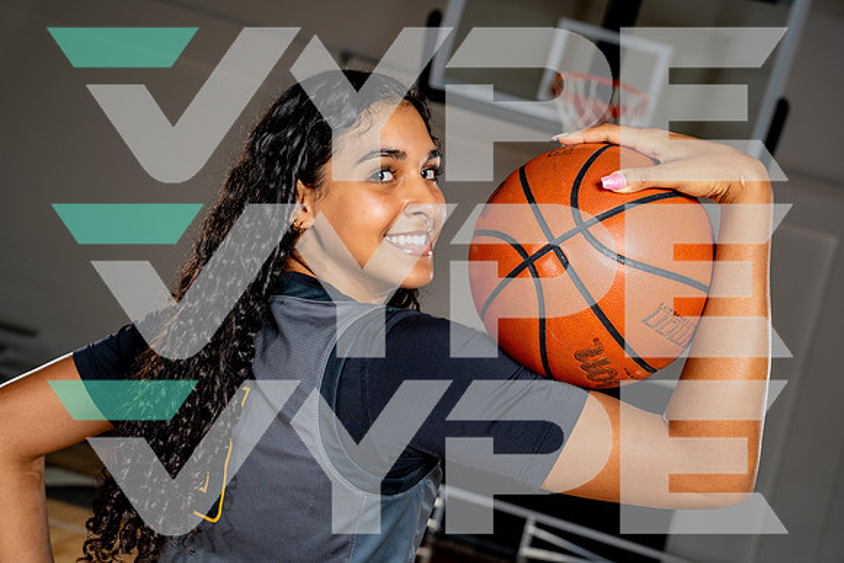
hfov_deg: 39.6
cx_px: 422
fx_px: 1172
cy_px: 282
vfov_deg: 27.0
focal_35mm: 50
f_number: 5.6
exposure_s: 1/250
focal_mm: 50
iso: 200
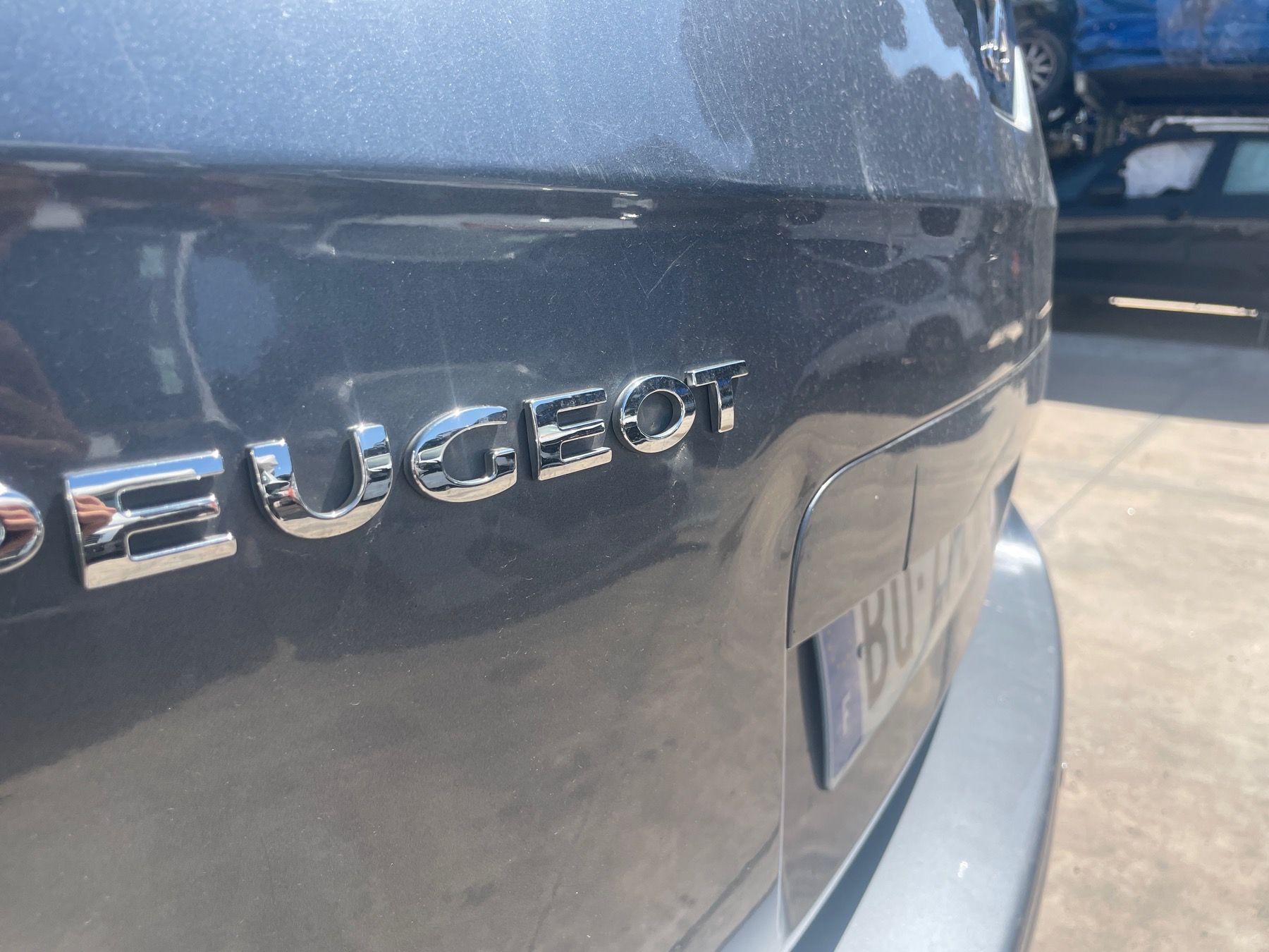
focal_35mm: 26
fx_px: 953
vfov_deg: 53.1
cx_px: 634
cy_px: 476
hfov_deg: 67.3
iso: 32
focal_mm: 4.2
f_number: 1.6
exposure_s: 1/1742
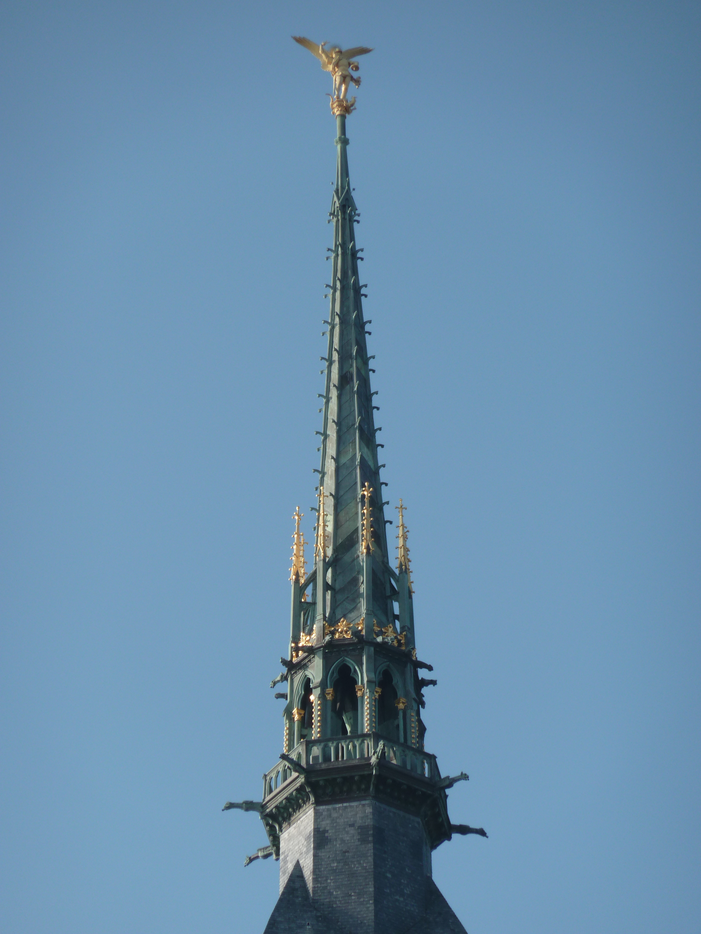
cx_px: 350
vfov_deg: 6.6
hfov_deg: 5.0
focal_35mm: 300
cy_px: 467
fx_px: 8100
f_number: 4.9
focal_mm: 49.2
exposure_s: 1/320
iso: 80
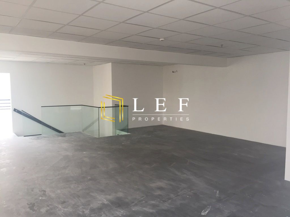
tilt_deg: -4.6
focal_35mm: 29
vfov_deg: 48.2
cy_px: 108
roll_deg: -0.3
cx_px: 145
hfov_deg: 61.7
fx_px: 243
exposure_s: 1/40
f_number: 2.2
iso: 32
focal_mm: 4.15
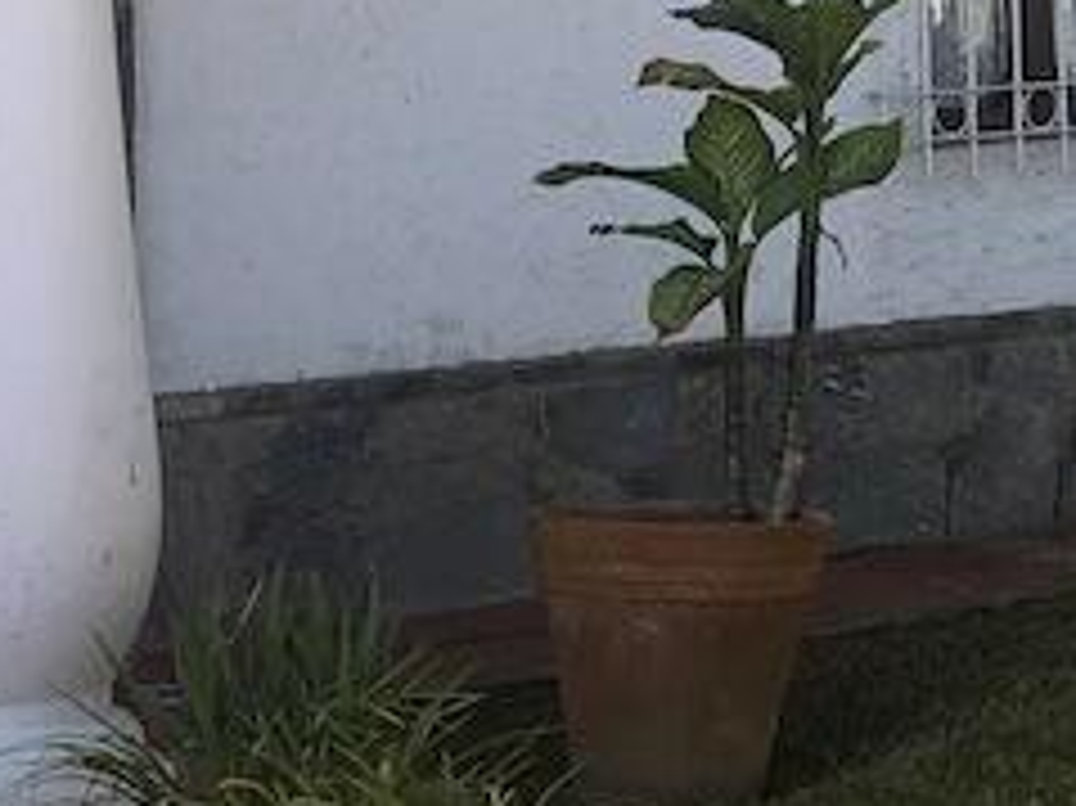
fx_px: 3728
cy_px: -401
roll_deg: +3.1
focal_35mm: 120
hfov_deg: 16.1
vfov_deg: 11.8
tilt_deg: +4.9
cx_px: 1053
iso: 20
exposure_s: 1/666
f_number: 1.8
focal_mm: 4
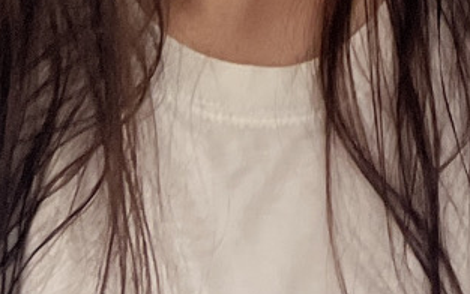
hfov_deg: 11.6
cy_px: -456
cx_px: 572
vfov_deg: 7.0
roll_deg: +0.4
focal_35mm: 176
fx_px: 2256
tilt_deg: -2.3
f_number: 1.5
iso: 125
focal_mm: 5.7
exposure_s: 1/121
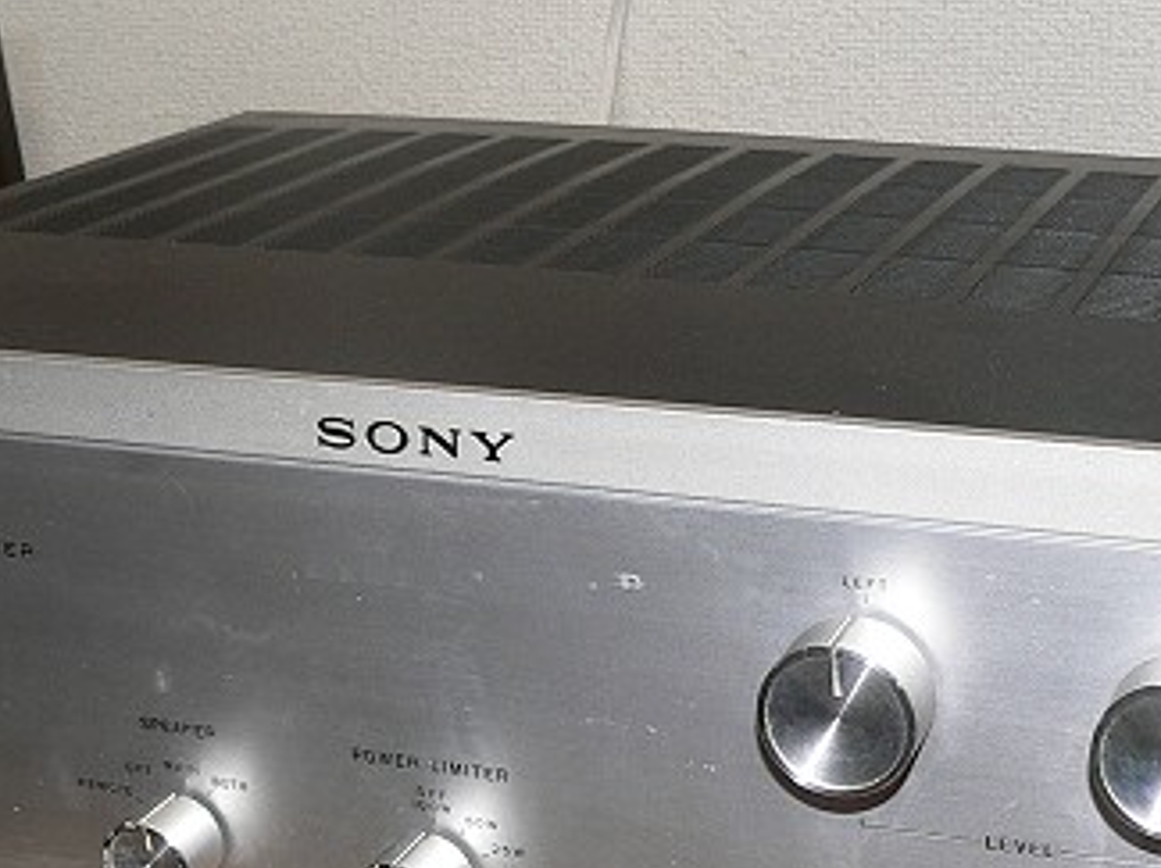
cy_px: 497
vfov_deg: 20.7
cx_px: 557
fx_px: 2379
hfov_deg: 27.4
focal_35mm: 71
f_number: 2.8
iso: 100
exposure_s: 1/30
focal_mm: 6
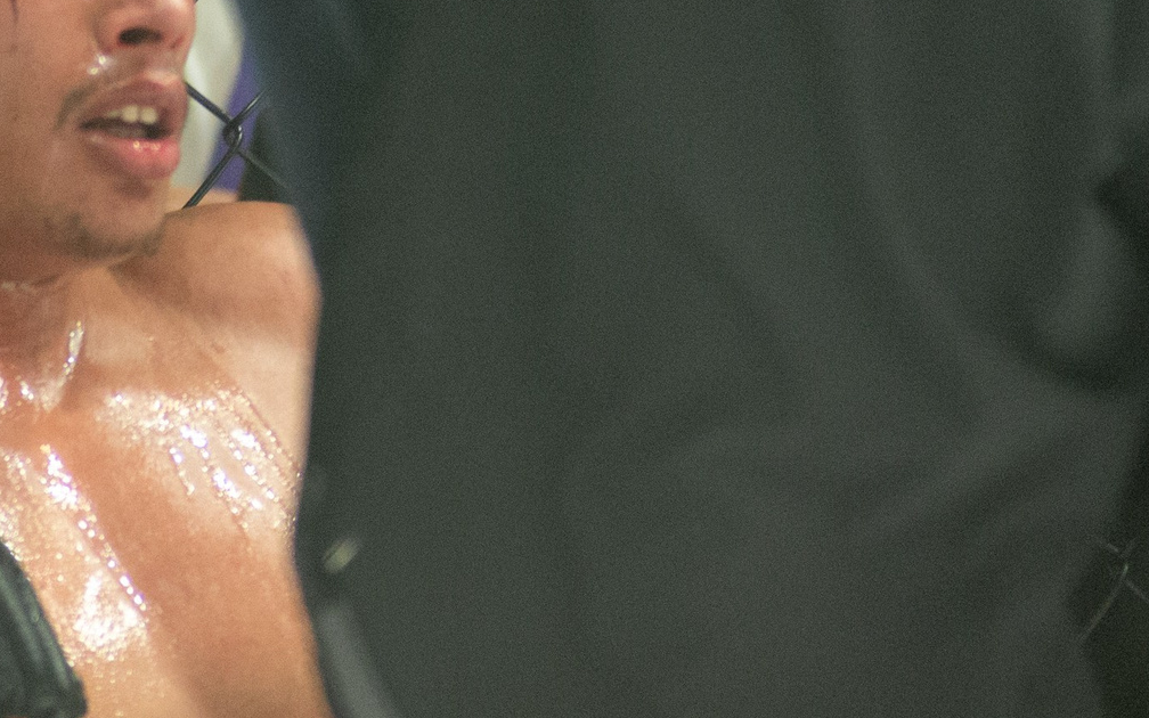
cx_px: 198
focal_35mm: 518
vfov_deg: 2.5
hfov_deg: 4.1
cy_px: 68
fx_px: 16221
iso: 3200
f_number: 4
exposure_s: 1/500
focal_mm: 200
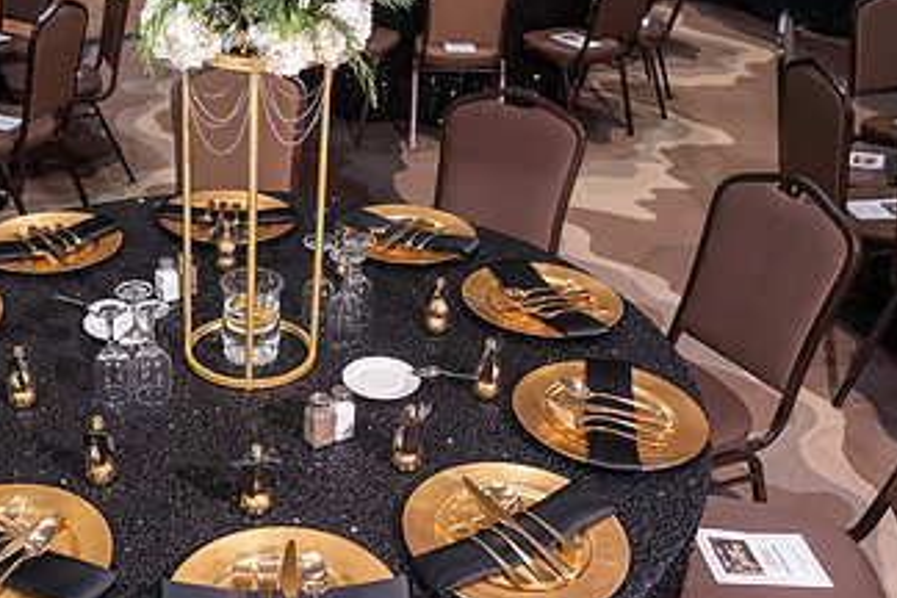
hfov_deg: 44.4
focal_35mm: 43
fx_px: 1071
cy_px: 256
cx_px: 263
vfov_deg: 31.1
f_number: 4
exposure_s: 1/125
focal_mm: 24
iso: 1600
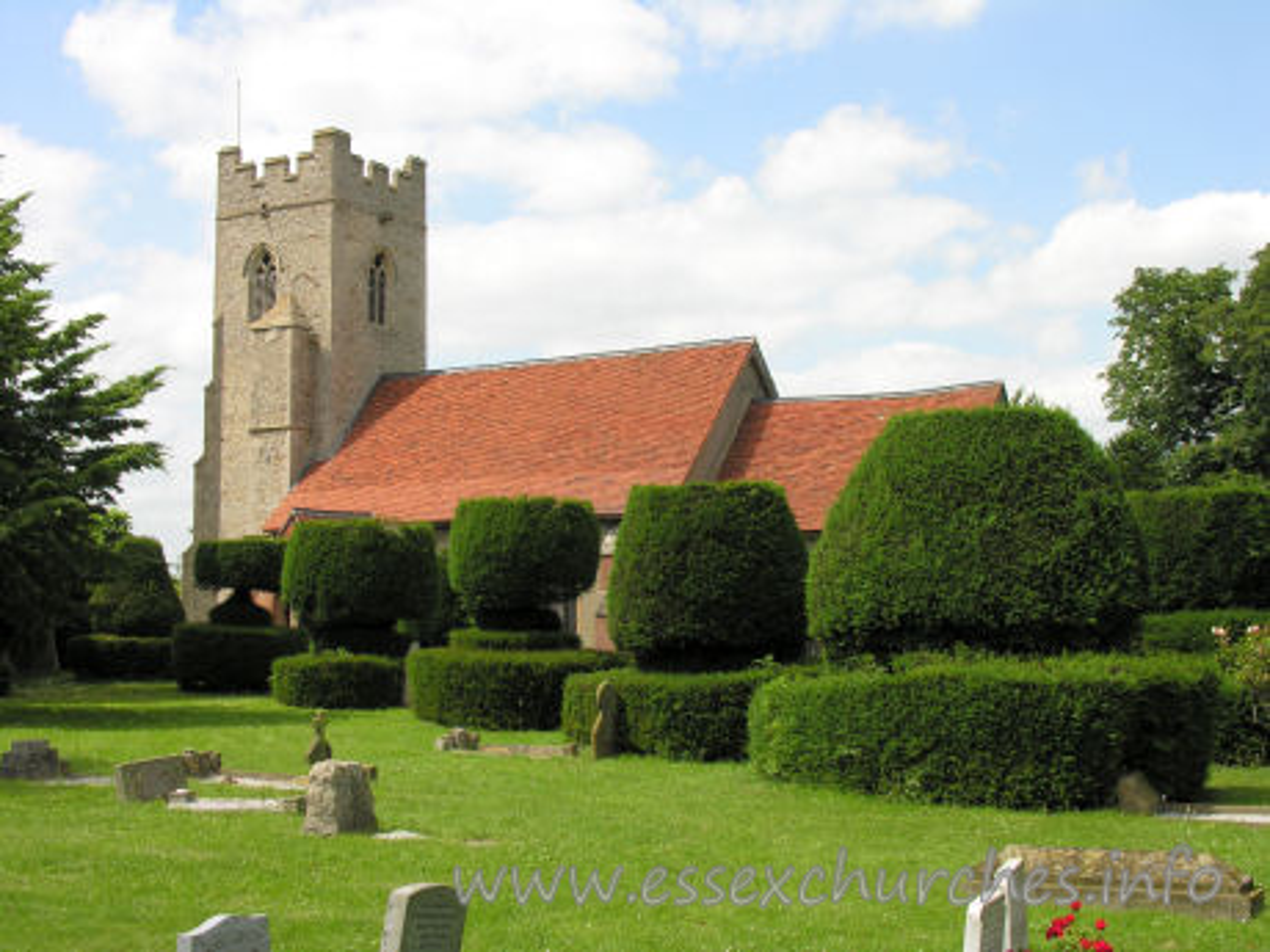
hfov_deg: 38.2
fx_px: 1834
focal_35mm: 50
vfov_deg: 29.1
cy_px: 476
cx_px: 635
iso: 50
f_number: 6.2
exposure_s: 1/156
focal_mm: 12.7
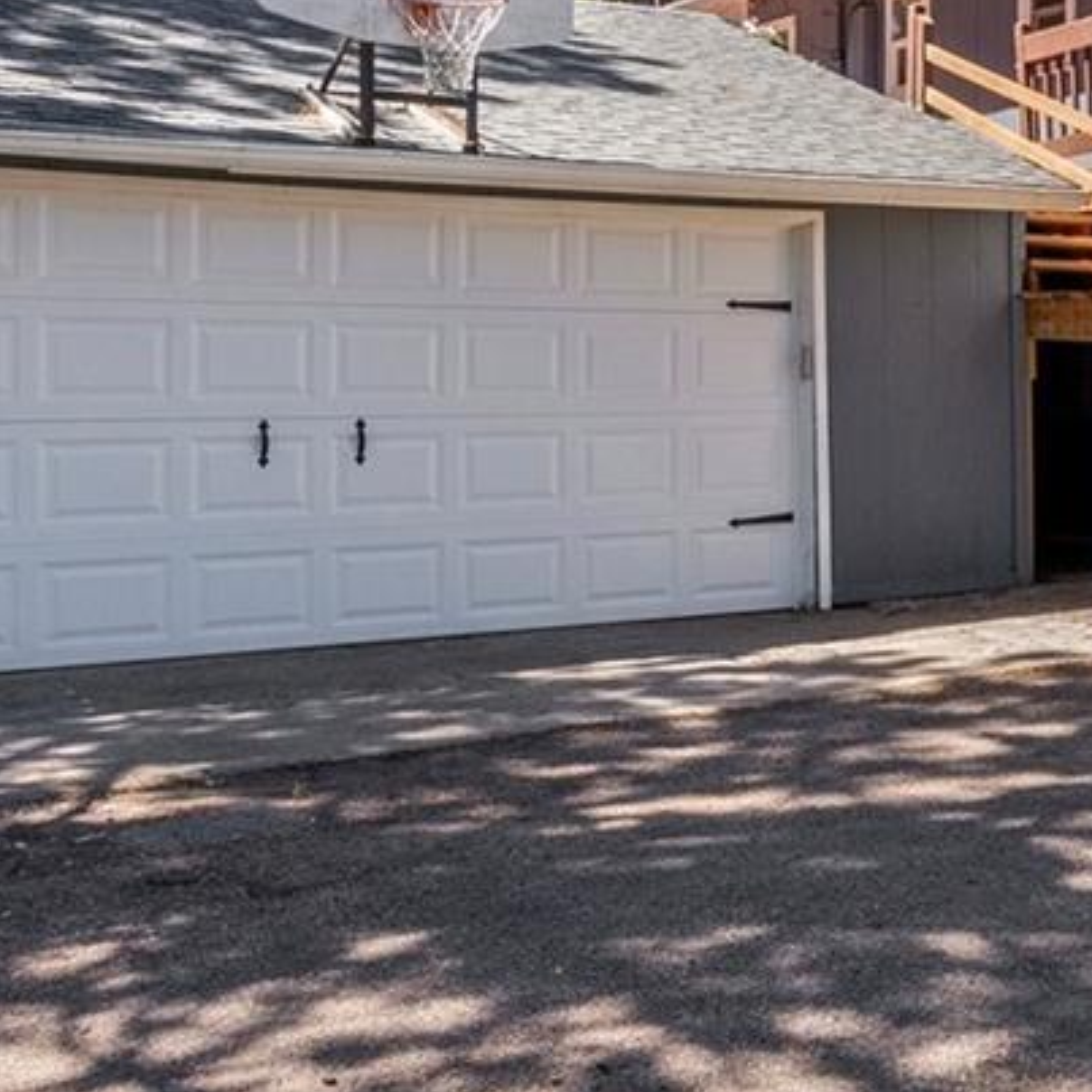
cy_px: 378
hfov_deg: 27.9
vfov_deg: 31.4
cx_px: 1290
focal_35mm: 54
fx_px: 1927
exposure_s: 1/125
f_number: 11
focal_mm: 16
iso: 640
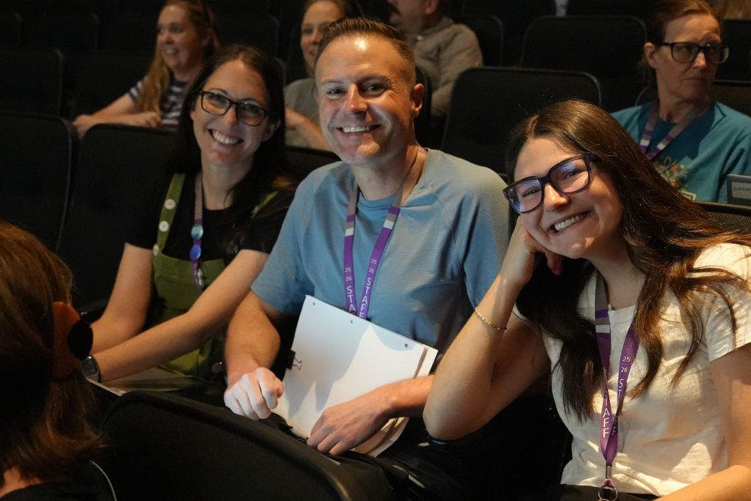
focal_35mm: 54
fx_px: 1127
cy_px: 250
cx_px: 376
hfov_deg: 36.9
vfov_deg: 25.1
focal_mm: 36
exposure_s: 1/160
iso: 10000
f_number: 4
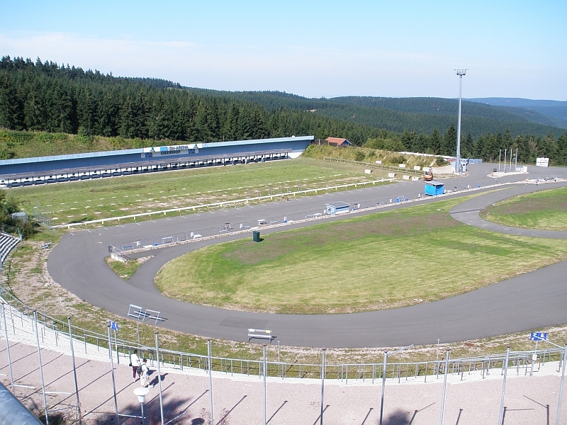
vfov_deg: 39.7
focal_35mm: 36
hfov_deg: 51.4
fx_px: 590
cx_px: 284
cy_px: 212
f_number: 5.6
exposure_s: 1/250
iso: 80
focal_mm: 6.3
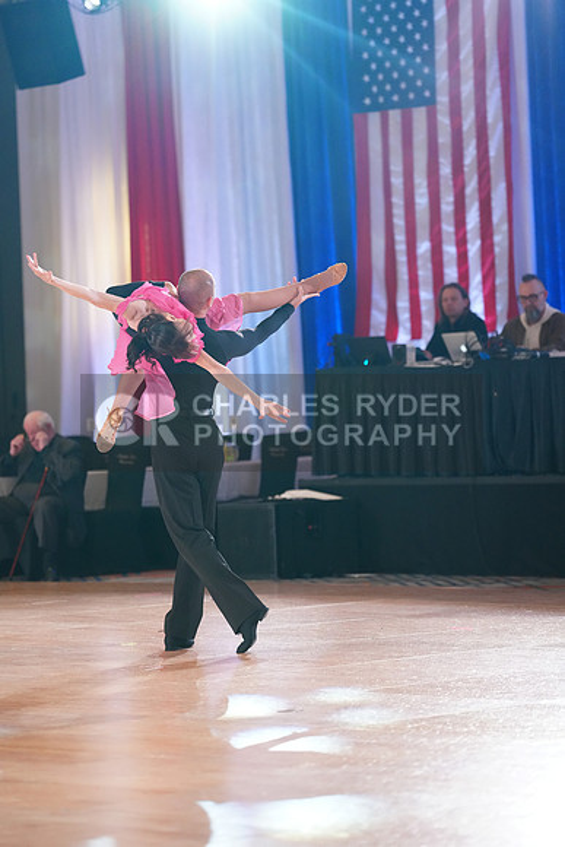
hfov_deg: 9.7
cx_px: 282
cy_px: 424
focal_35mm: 141
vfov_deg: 14.5
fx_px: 3317
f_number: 2.8
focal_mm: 141
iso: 3200
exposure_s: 1/640
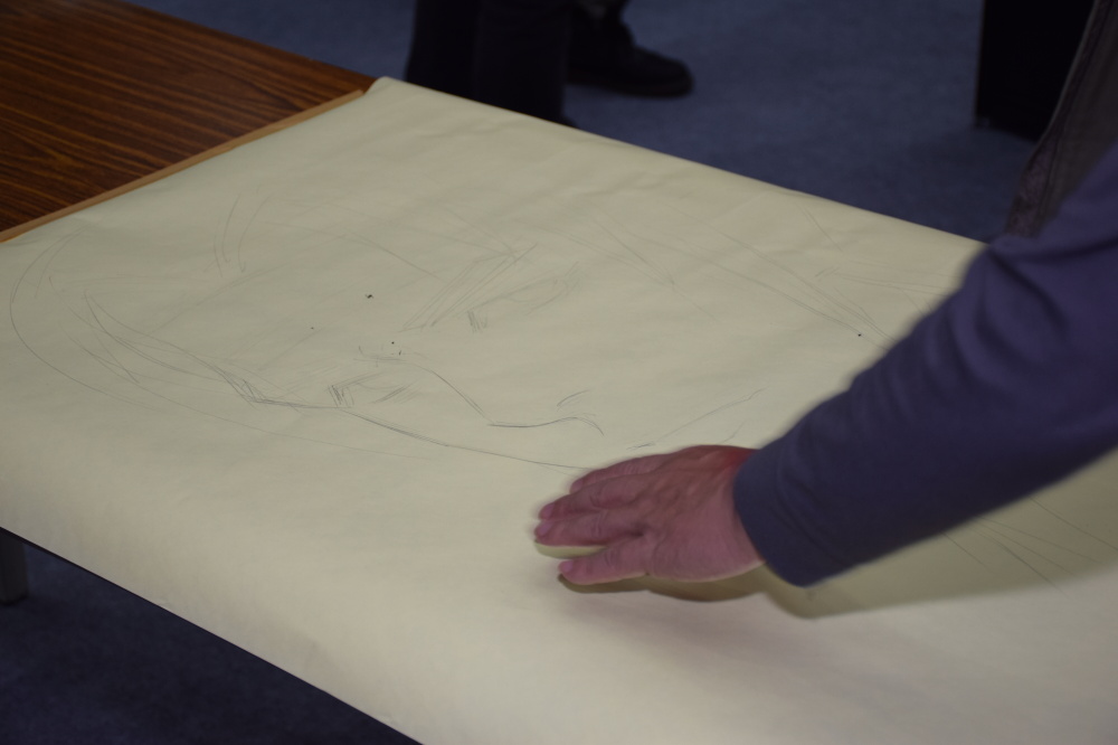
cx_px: 559
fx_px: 2328
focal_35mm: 75
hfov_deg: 27.0
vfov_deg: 18.2
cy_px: 372
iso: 400
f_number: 5.6
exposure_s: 1/80
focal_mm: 50
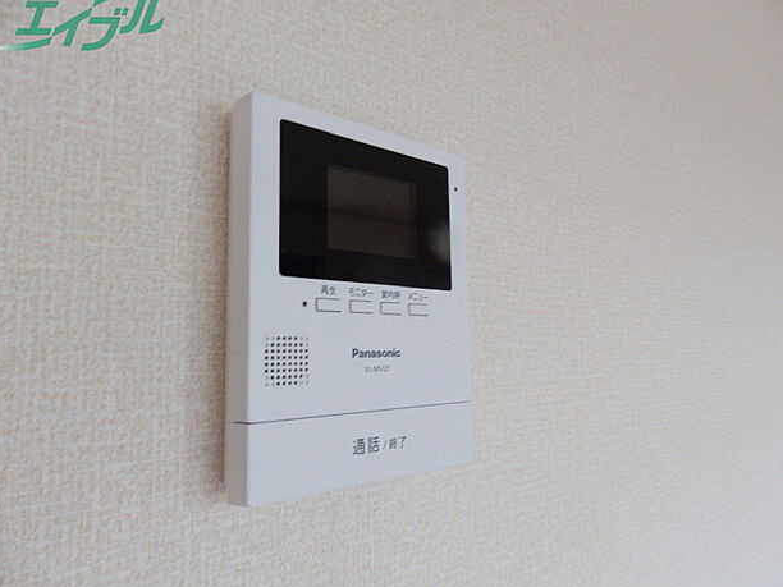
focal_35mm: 23
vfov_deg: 58.9
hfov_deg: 73.9
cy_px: 286
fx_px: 520
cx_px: 404
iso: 400
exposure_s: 1/30
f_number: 3.4
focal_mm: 4
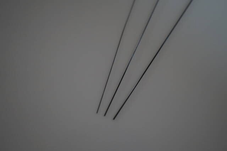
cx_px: 114
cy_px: 76
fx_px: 283
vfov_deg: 29.8
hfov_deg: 43.7
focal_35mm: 45
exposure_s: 1/60
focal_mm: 30
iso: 1000
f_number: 4
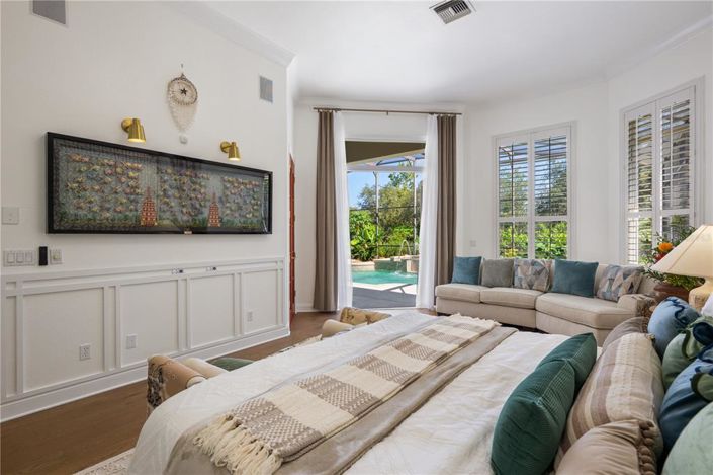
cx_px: 356
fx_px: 327
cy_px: 238
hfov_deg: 95.0
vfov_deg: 72.0
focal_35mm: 16
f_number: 8
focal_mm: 16.5
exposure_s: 1/13
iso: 250
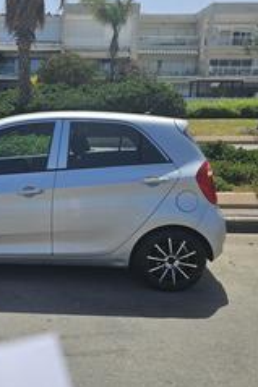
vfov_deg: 53.2
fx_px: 388
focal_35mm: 36
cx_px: 34
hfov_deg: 35.0
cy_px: 199
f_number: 1.7
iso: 10
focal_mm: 6.3
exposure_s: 1/843
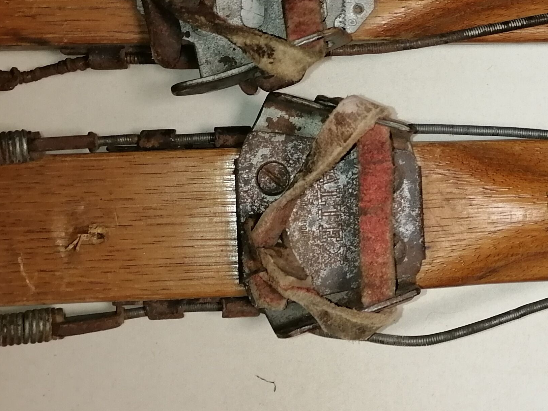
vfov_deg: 22.8
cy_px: 141
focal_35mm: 64
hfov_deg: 30.0
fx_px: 1013
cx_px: 380
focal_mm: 5.4
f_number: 1.8
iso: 125
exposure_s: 1/33.3
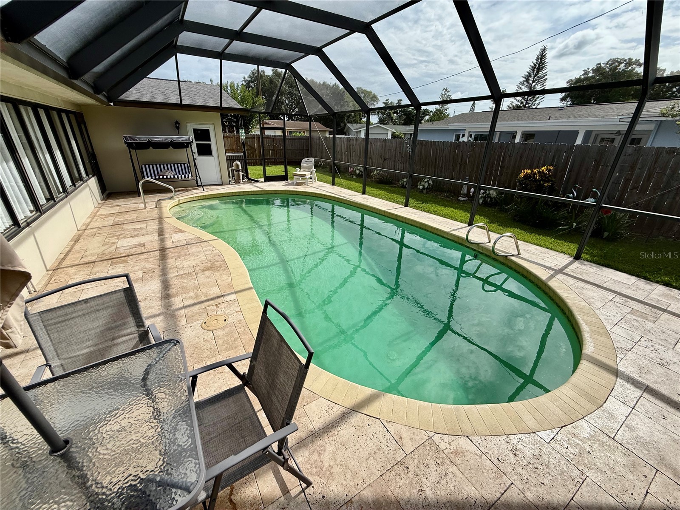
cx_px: 340
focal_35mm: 14
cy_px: 255
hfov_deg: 102.1
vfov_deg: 85.7
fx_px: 275
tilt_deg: -22.6
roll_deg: -1.9
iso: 50
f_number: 2.2
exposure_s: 1/1745
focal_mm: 2.22
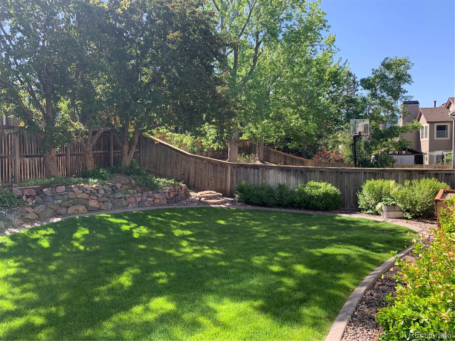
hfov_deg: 67.3
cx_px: 228
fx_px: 342
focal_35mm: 26
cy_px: 170
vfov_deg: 53.1
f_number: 1.8
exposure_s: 1/385
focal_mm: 4.25
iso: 25
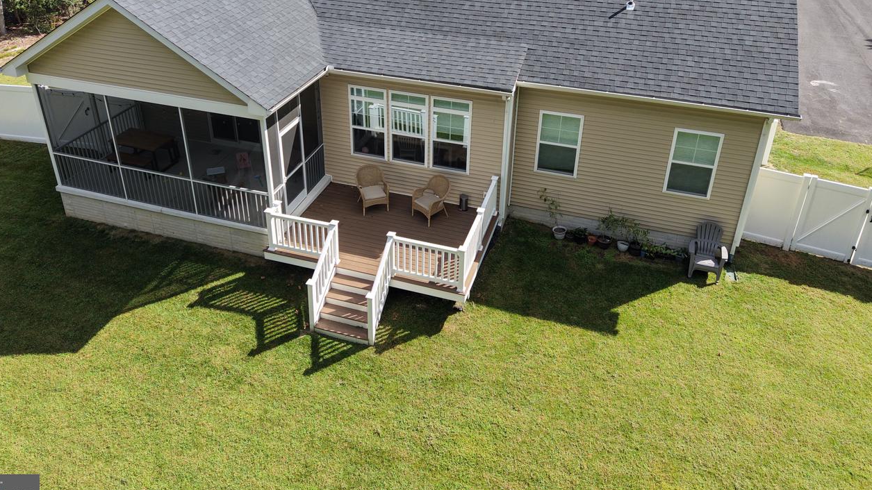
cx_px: 418
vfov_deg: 38.2
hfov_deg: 64.3
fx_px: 694
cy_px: 140
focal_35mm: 30
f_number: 1.8
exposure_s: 1/1000
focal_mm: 8.67
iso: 100
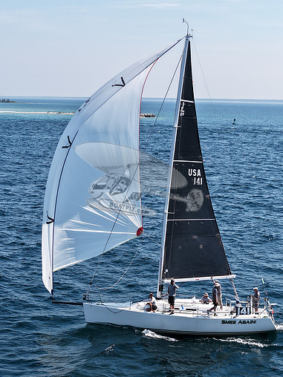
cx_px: 143
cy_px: 180
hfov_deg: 18.4
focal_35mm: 80
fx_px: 872
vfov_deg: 24.4
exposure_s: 1/1000
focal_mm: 19.35
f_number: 2.8
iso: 100
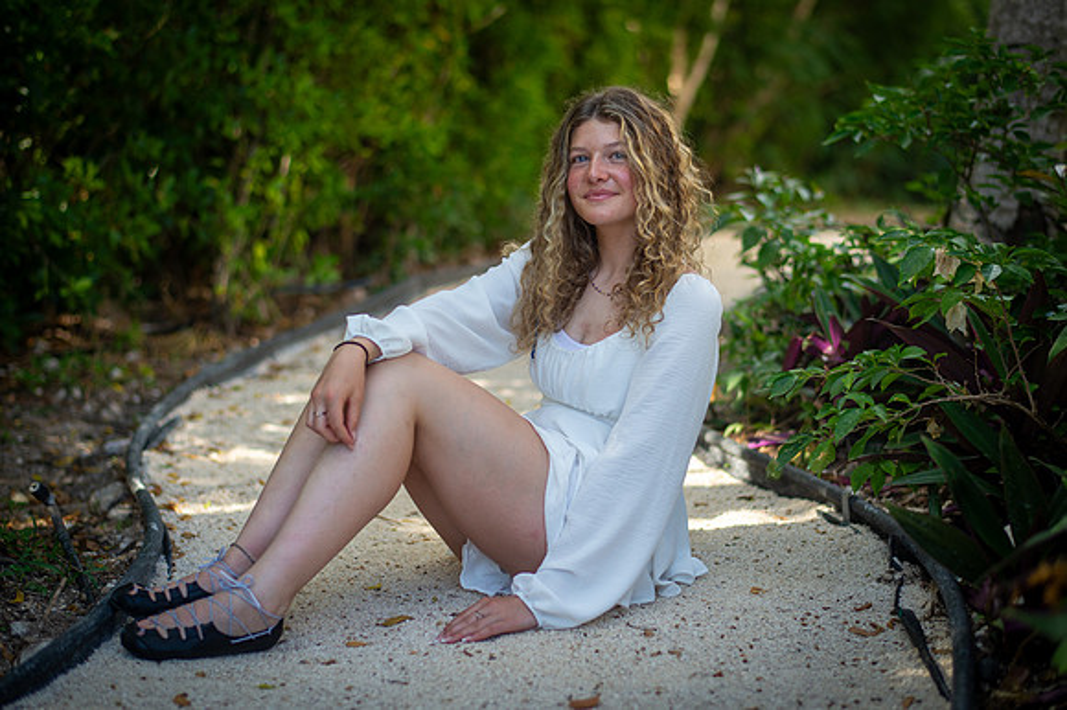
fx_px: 1718
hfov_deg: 34.5
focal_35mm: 58
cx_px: 534
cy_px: 355
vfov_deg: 23.4
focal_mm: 58
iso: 400
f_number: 2
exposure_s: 1/800
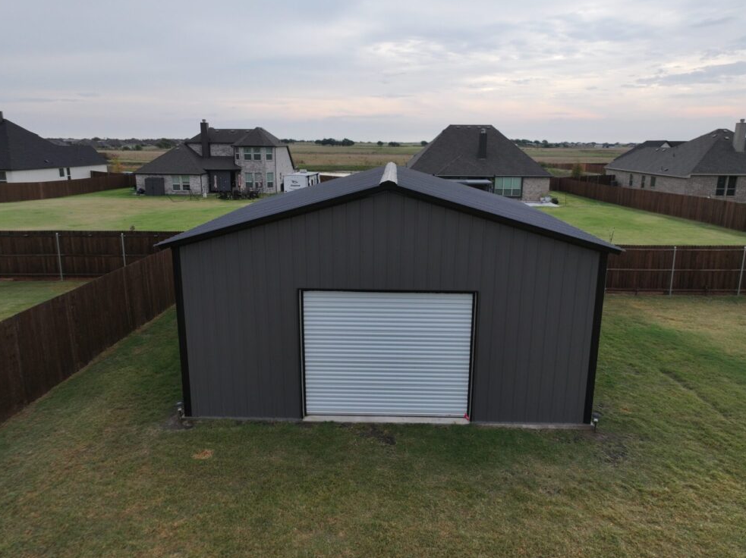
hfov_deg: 69.4
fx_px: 538
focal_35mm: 25
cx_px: 384
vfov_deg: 54.8
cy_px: 275
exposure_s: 1/500
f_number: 2.8
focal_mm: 12.29
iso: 190
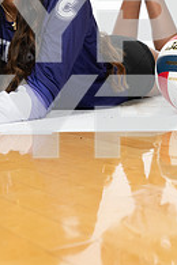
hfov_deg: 14.1
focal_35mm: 97
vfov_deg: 20.6
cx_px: 82
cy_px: 22
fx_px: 715
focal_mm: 42
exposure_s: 1/320
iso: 800
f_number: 7.1
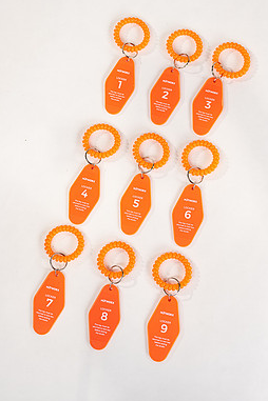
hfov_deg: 23.0
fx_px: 659
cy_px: 173
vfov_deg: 33.9
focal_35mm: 59
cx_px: 140
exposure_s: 1/125
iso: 200
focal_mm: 50
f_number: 5.6
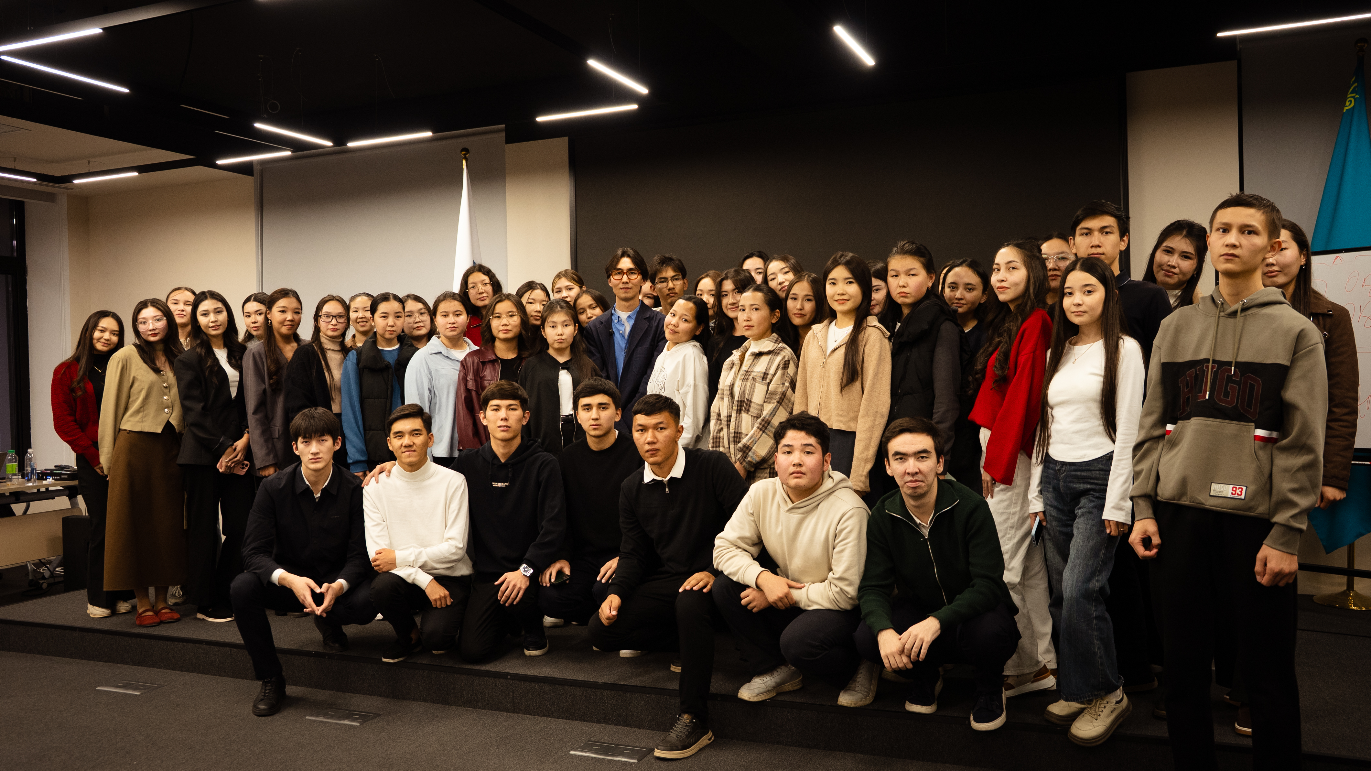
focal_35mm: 30
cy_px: 386
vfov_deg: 39.3
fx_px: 1078
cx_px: 686
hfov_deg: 64.9
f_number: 2.8
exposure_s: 1/200
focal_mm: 28.3
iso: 1250
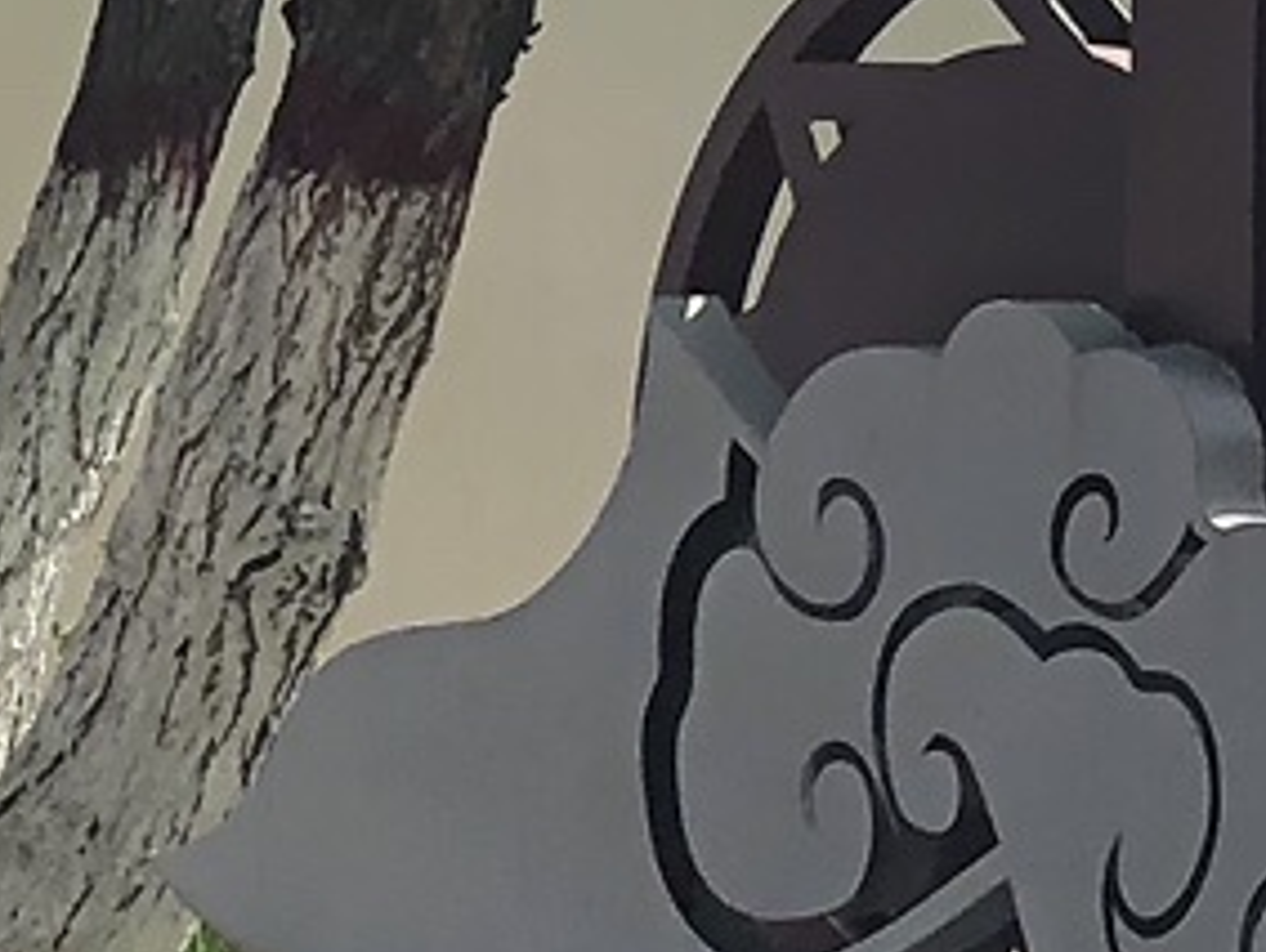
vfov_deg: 4.0
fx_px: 13439
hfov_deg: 5.2
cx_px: 3360
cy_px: -617
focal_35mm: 367
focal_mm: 6
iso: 16
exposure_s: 1/505
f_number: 2.4
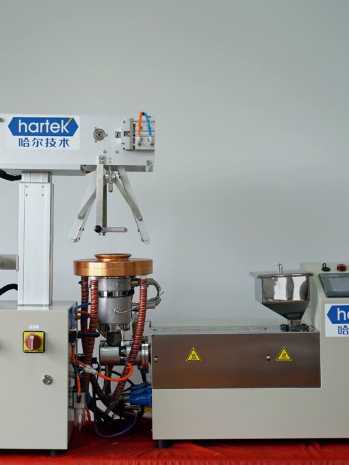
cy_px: 232
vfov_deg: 27.4
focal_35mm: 71
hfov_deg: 20.7
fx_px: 954
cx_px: 120
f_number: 4.5
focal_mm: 49
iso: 320
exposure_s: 1/160
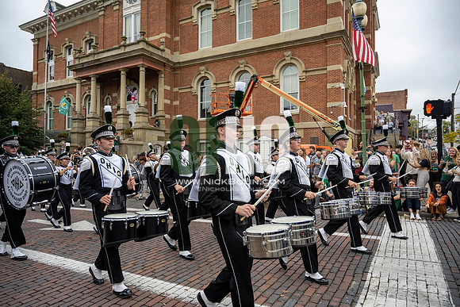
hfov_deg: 73.7
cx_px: 230
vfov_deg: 53.2
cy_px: 154
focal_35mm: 24
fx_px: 307
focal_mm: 24
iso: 800
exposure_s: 1/1600
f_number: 4
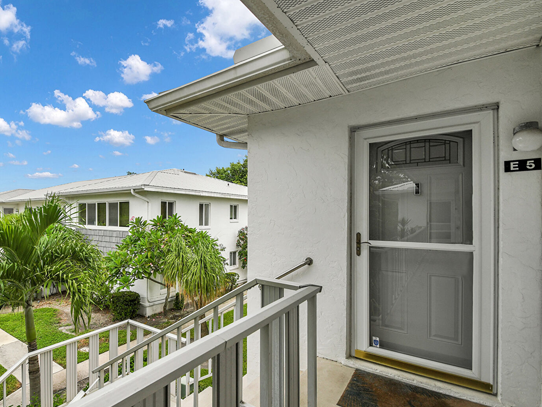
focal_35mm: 17
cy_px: 213
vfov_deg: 74.7
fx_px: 266
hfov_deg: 90.8
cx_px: 247
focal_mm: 10
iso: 200
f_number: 5.6
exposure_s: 1/500
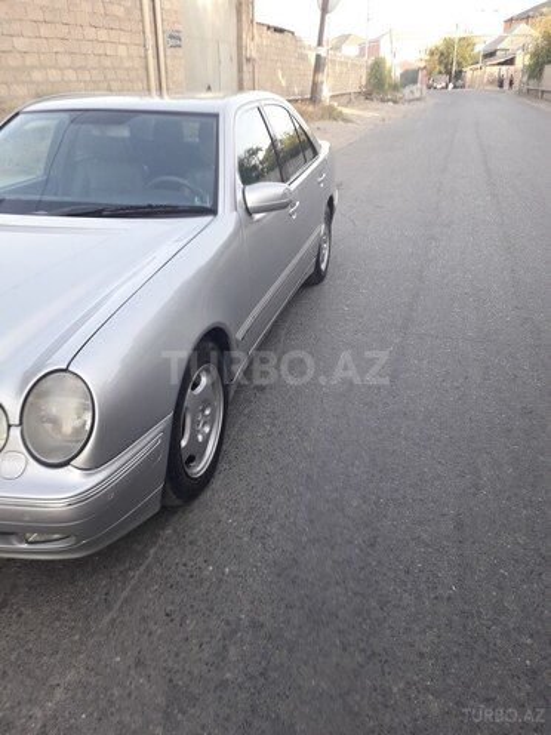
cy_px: 368
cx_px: 276
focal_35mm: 27
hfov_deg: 51.4
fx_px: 573
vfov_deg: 65.3
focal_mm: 3.6
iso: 40
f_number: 1.9
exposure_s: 1/139
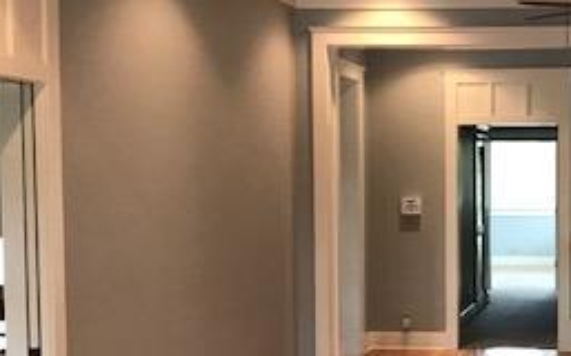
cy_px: 249
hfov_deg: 26.7
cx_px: 542
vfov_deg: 17.5
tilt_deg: -3.3
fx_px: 1150
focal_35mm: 74
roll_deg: -0.2
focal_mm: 3.99
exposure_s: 1/20
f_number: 1.8
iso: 40
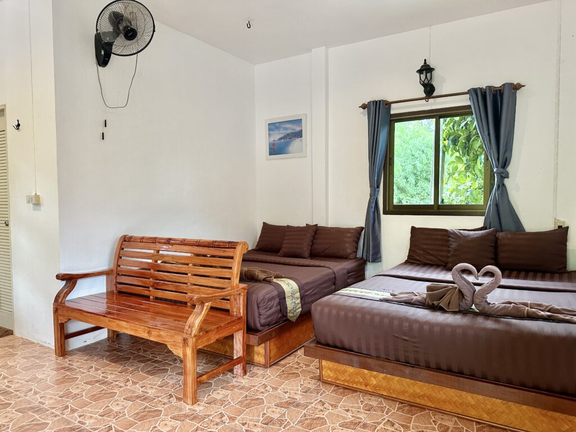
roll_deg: +0.3
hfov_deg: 71.6
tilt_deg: -2.8
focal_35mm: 24
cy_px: 216
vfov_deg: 56.8
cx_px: 288
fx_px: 399
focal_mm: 6.86
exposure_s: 1/60
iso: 250
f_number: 1.78
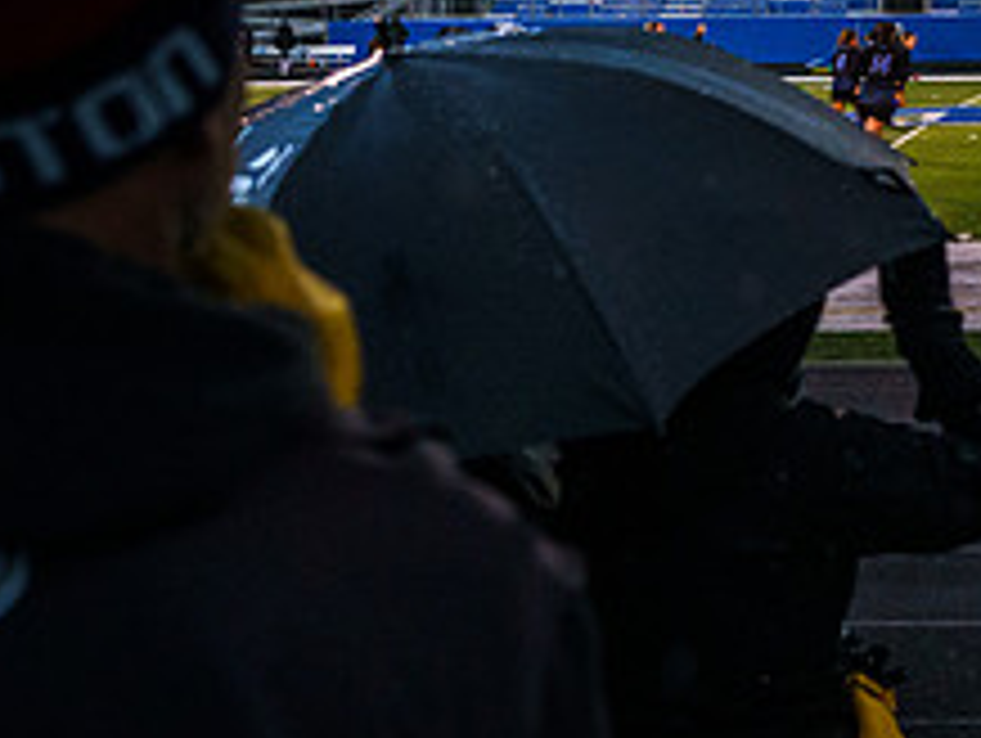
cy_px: 137
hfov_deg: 20.6
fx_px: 2553
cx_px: 1102
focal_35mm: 90
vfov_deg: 16.3
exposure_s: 1/1000
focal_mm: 35
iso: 6400
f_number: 4
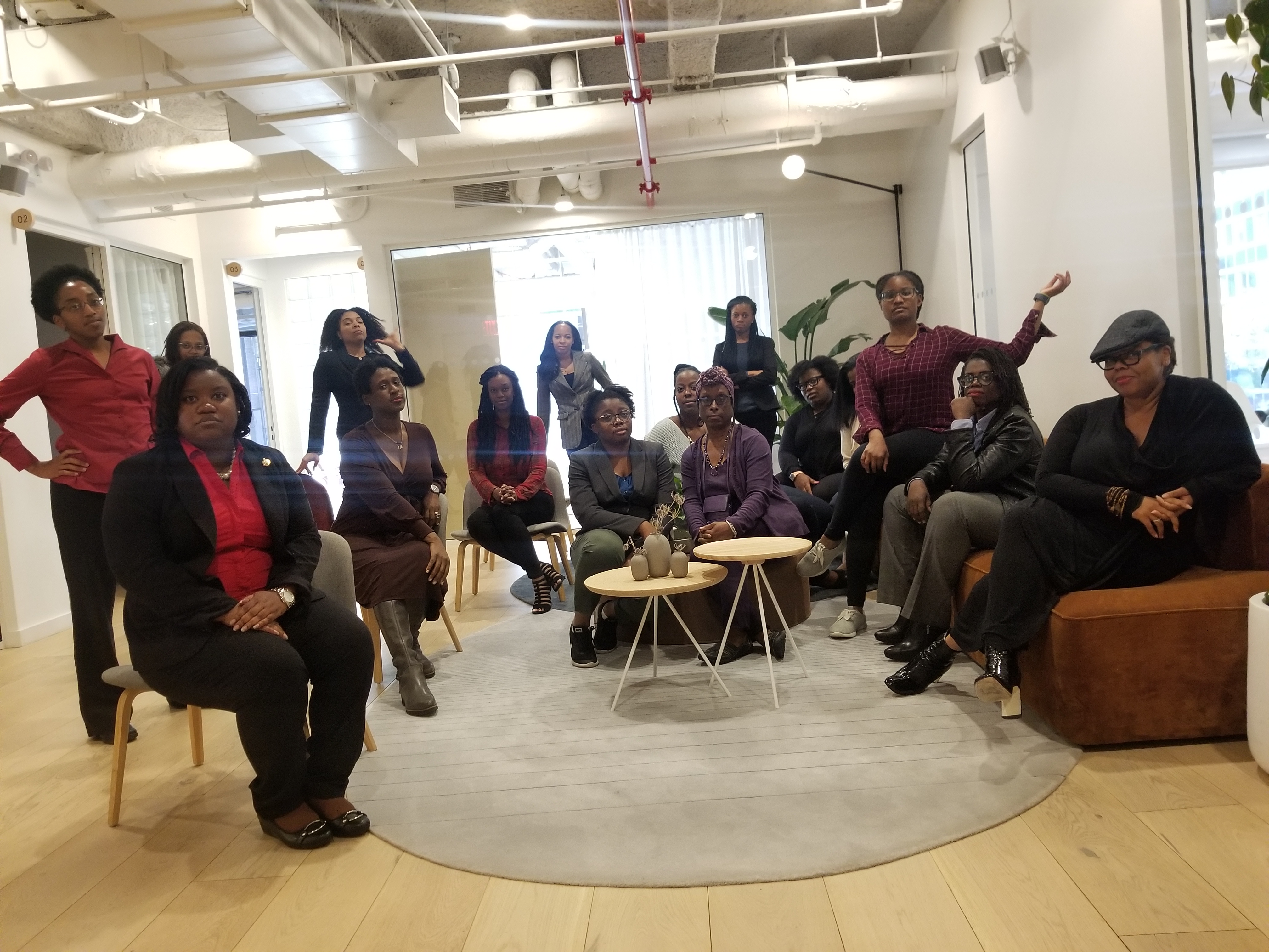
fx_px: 953
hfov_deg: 67.3
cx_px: 634
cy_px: 476
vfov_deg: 53.1
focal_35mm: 26
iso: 250
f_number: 1.7
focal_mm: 4.25
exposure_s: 1/30
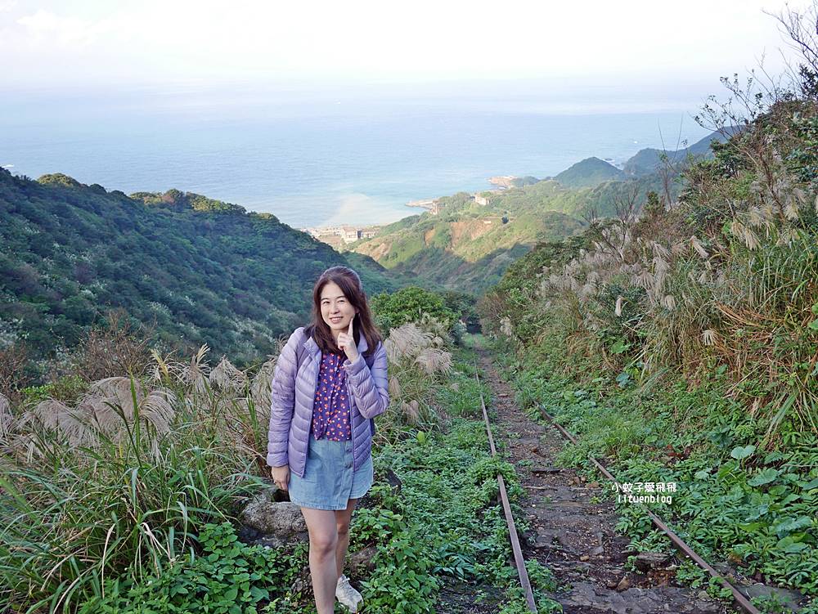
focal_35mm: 28
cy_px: 307
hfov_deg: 63.4
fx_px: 662
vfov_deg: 49.8
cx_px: 409
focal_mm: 14
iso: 200
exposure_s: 1/500
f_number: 2.8
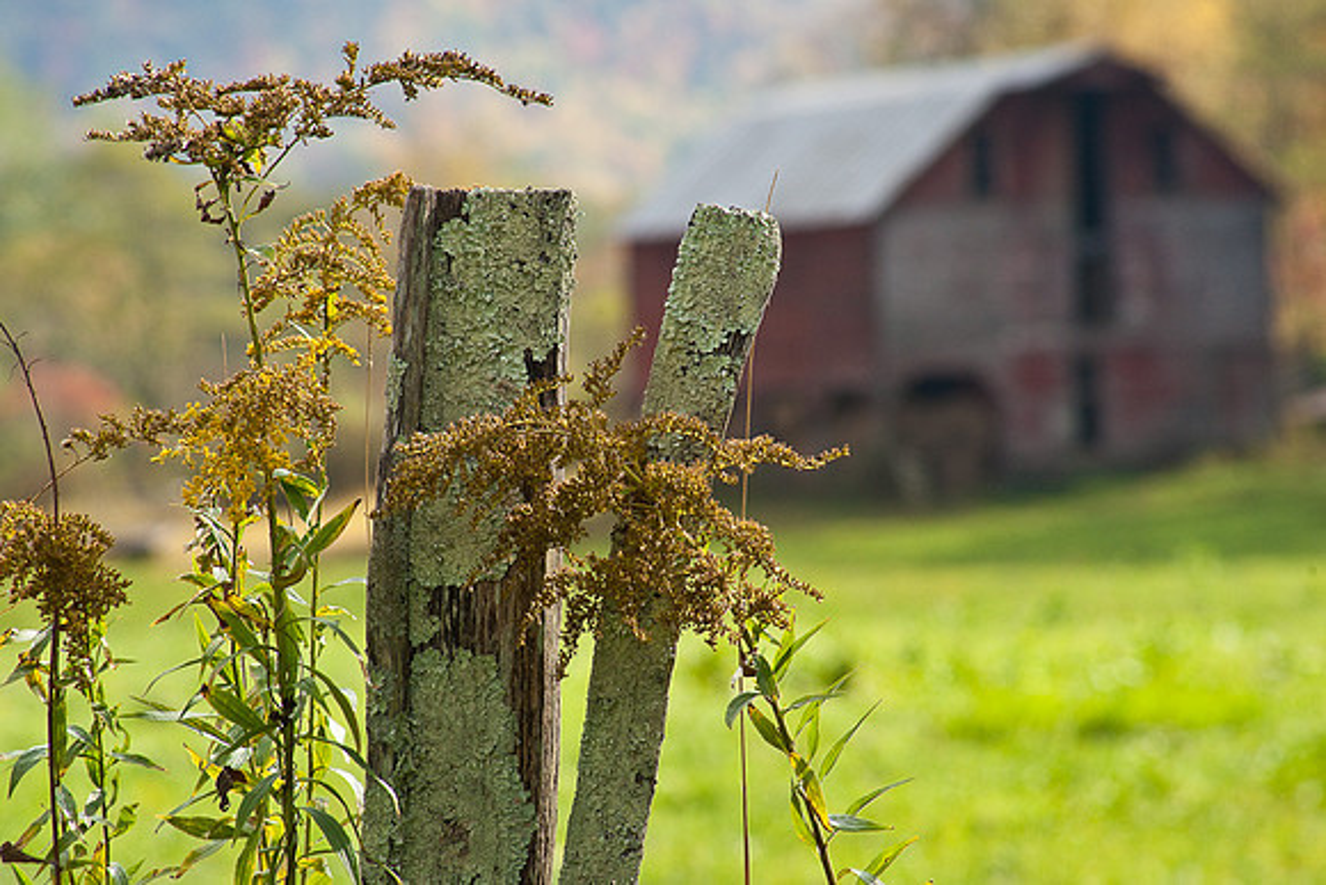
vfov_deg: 5.5
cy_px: 442
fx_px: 9210
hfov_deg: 8.2
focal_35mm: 250
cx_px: 663
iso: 200
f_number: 14
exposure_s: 1/100
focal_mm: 250
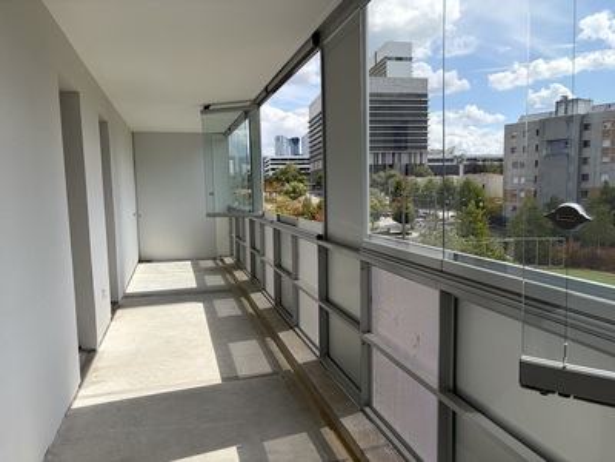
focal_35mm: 26
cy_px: 231
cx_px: 308
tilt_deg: -5.1
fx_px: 462
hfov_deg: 67.3
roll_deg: +1.4
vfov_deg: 53.1
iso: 50
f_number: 1.6
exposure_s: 1/2747
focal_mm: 5.96
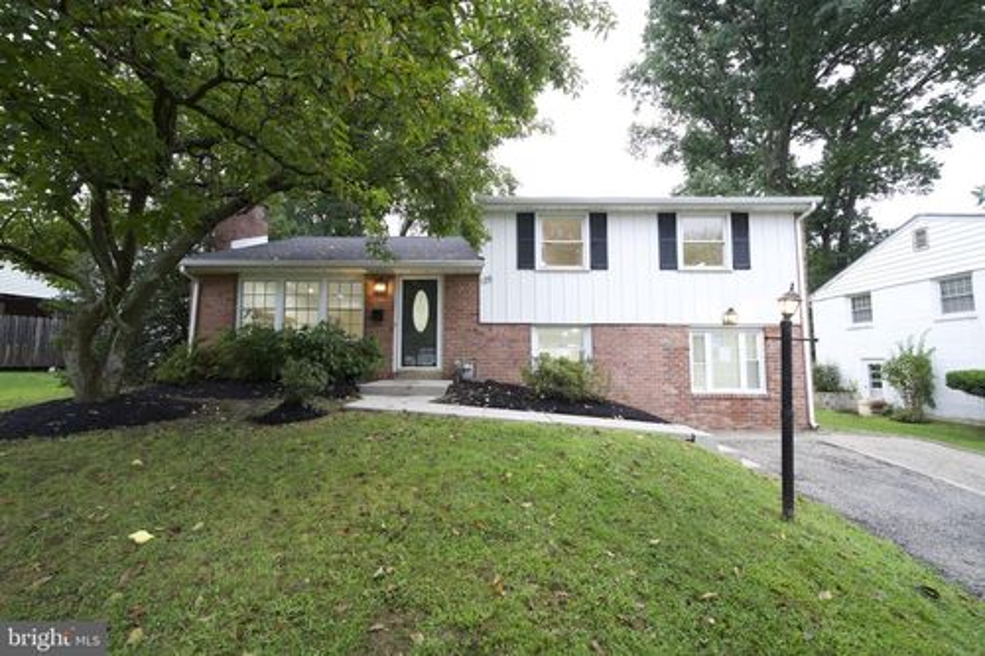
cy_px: 328
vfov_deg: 81.2
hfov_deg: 104.3
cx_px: 492
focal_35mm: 14
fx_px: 383
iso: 100
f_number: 8
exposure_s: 1/1.6
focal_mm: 14
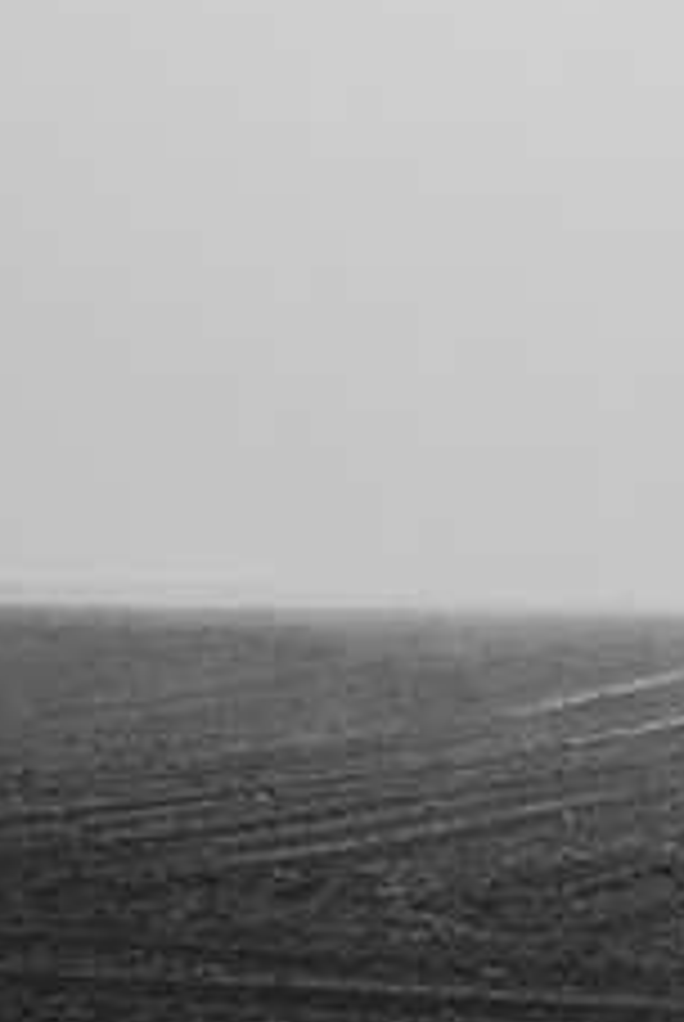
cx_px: 1487
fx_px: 4375
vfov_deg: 13.3
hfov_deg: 8.4
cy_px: 356
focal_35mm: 154
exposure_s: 1/320
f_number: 9
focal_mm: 35
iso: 400
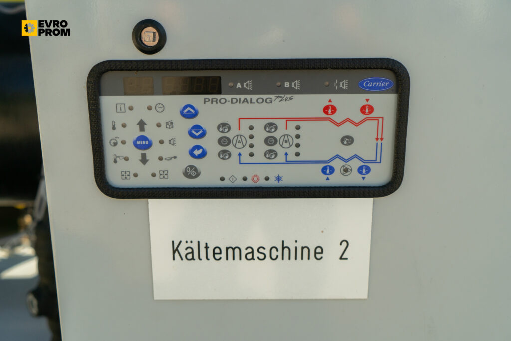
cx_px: 256
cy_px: 170
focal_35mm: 38
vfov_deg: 35.1
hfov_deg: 50.7
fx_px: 539
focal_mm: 38
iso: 500
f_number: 4
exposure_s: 1/1000
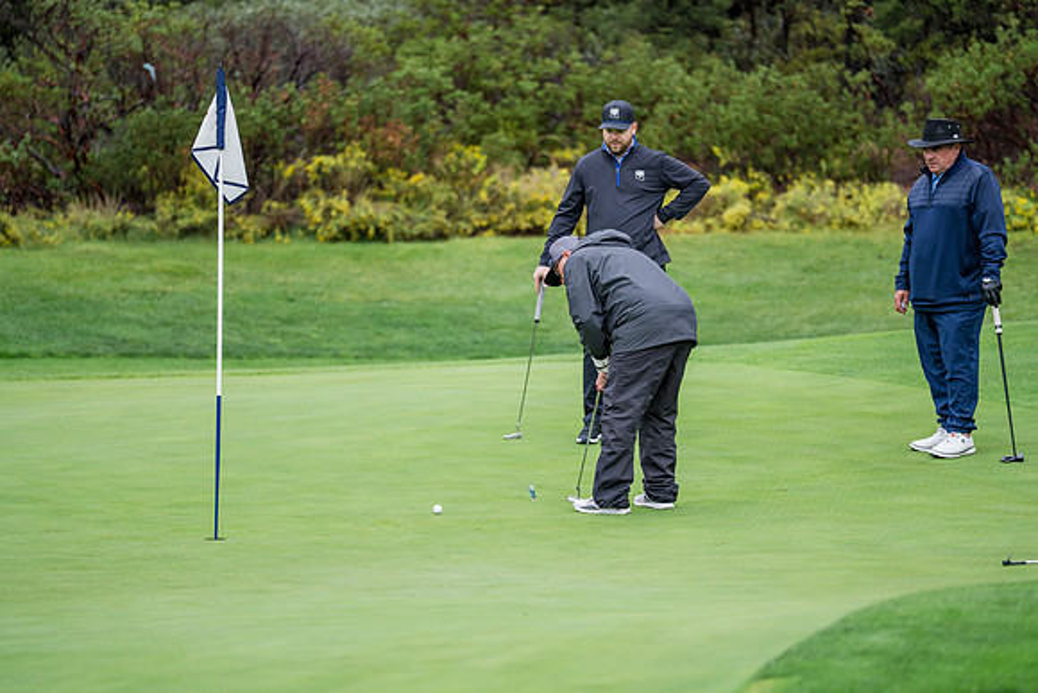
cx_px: 519
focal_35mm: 184
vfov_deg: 7.5
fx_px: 5303
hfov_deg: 11.2
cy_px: 346
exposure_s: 1/1250
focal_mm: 183.9
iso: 500
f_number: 2.8
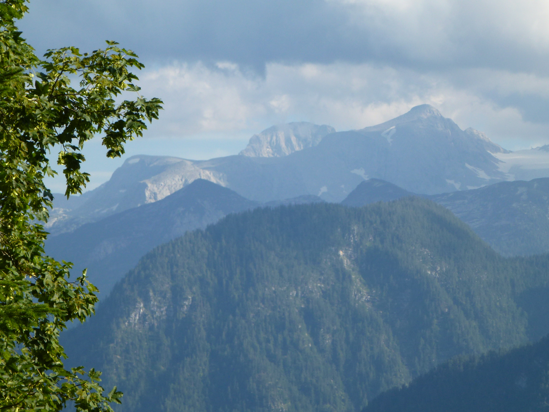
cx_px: 274
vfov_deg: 6.9
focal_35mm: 216
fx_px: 3426
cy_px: 206
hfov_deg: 9.2
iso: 100
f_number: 5.5
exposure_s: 1/400
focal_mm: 35.2
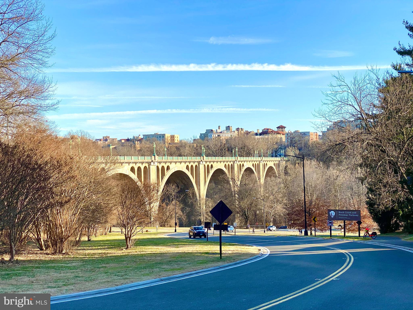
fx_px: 620
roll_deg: +1.2
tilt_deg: +2.6
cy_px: 155
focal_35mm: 52
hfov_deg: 36.8
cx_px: 206
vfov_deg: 28.0
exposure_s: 1/826
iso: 20
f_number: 2
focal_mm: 6
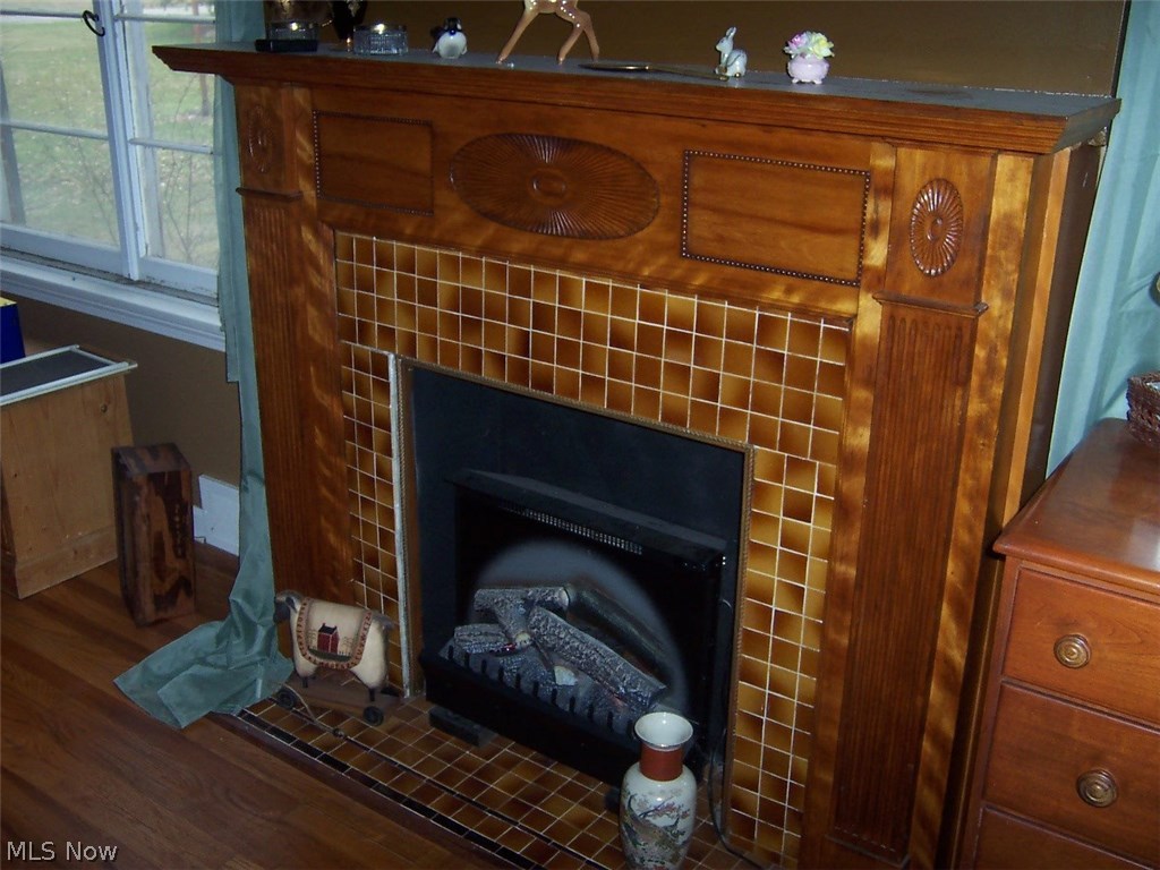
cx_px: 580
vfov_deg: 39.7
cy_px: 435
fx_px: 1206
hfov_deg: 51.4
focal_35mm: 36
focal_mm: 5.6
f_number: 2.8
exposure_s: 1/60
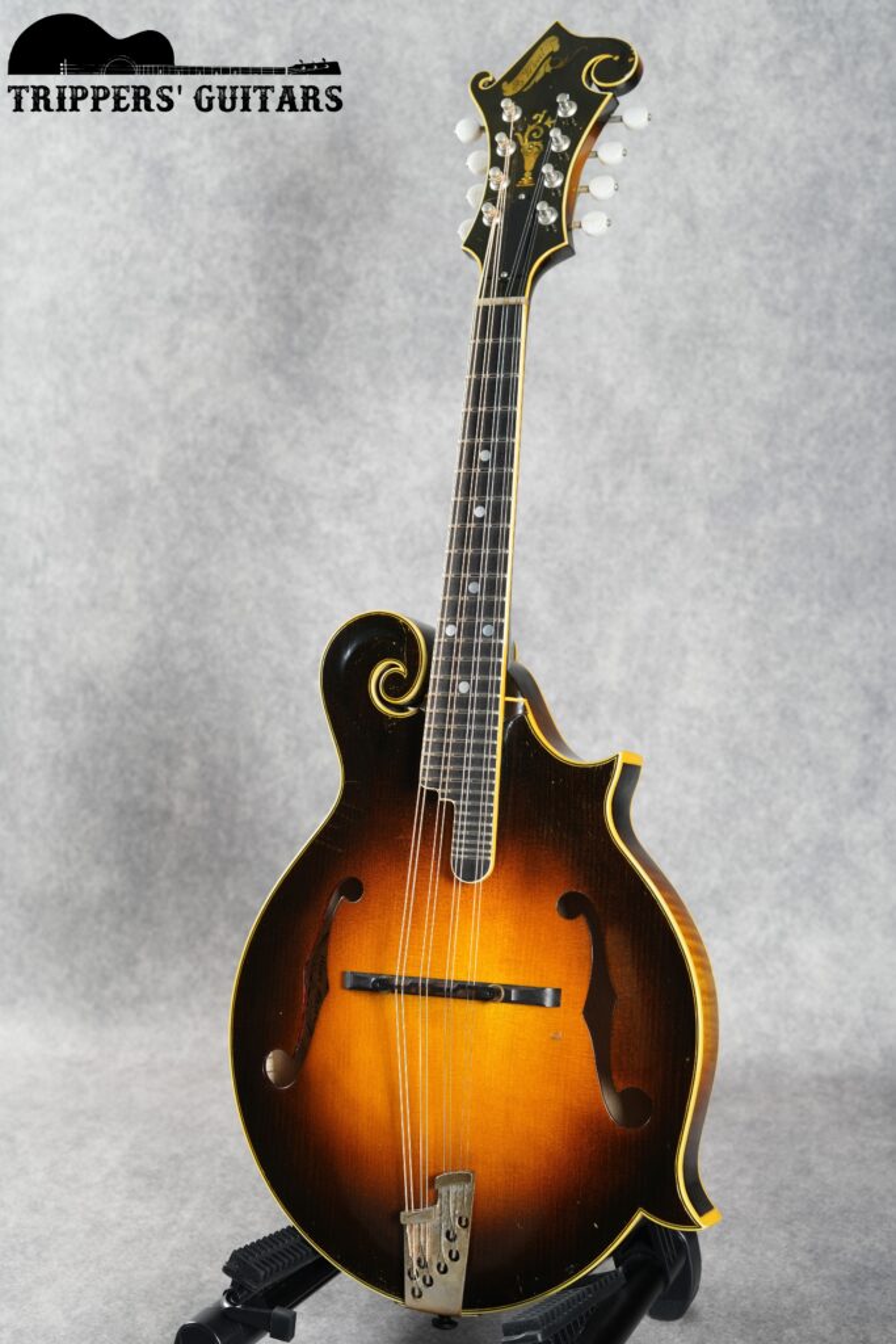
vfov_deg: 39.6
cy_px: 672
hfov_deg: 27.0
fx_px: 1866
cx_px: 448
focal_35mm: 50
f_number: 6.3
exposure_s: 1/1.6
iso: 400
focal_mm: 50
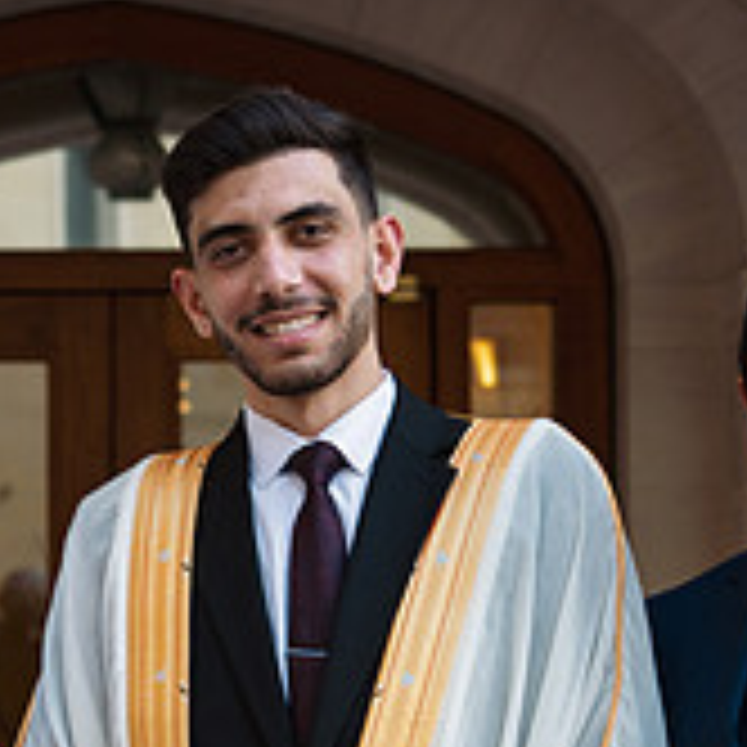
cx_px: 243
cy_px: 581
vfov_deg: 14.2
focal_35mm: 122
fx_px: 2979
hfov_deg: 14.3
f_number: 3.2
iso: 200
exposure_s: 1/500
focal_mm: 40
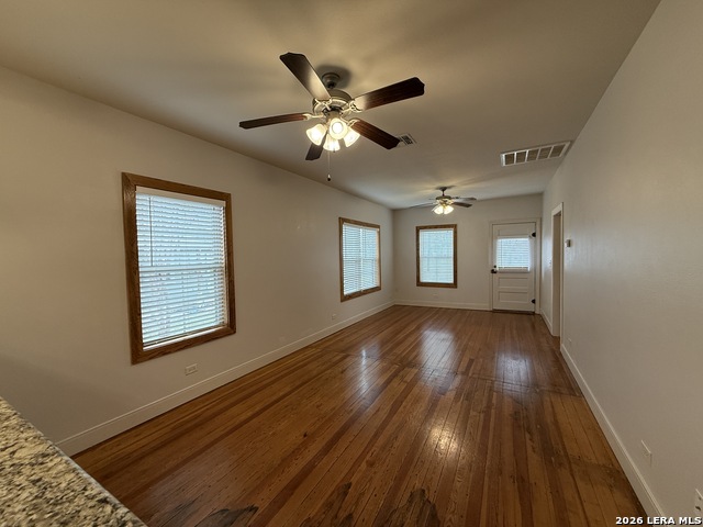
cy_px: 264
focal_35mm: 14
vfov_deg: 85.7
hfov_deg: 102.1
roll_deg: +0.9
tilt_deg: -1.5
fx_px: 284
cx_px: 352
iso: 125
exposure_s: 1/120
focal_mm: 2.22
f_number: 2.2
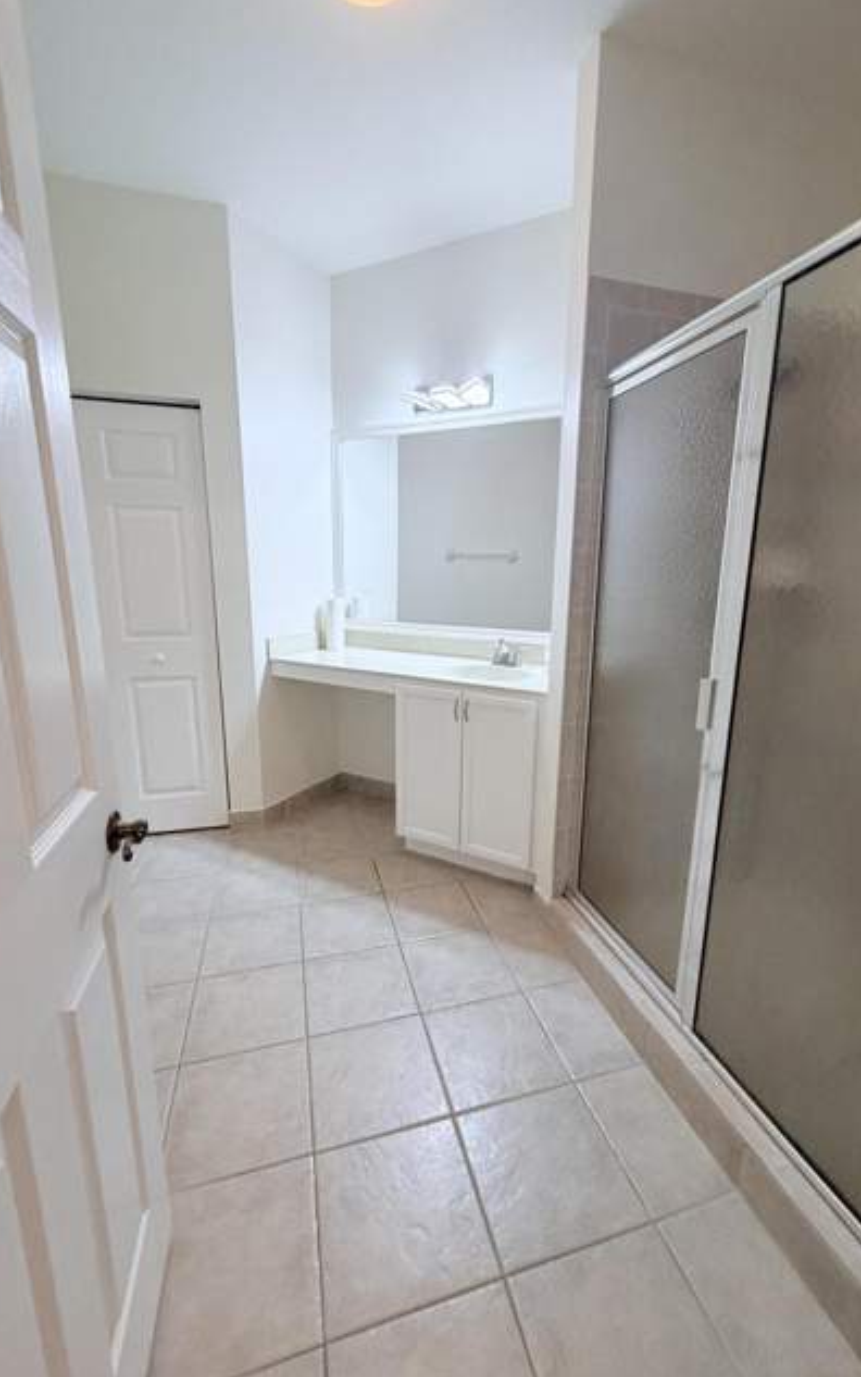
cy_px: 687
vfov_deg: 101.4
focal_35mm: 15
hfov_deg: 74.8
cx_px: 452
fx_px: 563
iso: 250
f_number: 2.2
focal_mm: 2.22
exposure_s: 1/60
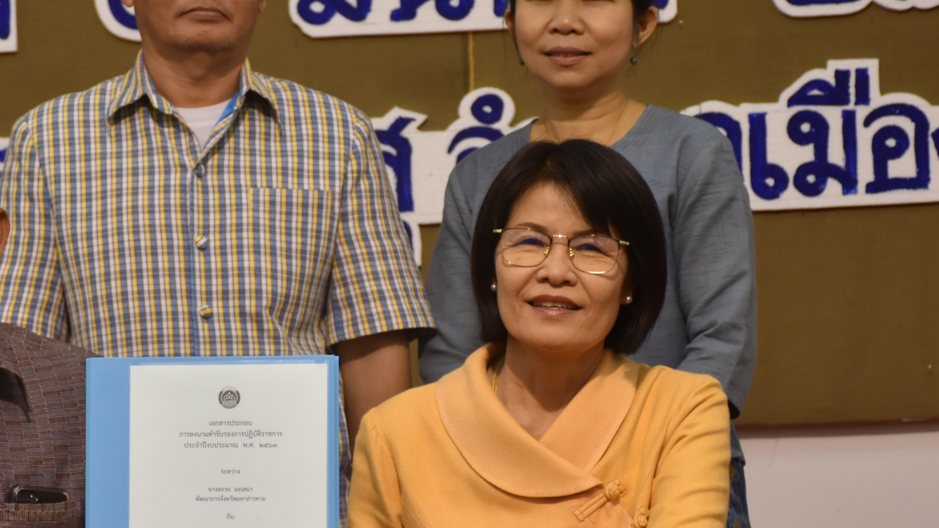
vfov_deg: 5.5
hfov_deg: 9.7
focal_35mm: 221
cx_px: 254
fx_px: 5503
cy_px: 355
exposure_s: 1/60
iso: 640
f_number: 5.3
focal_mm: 80
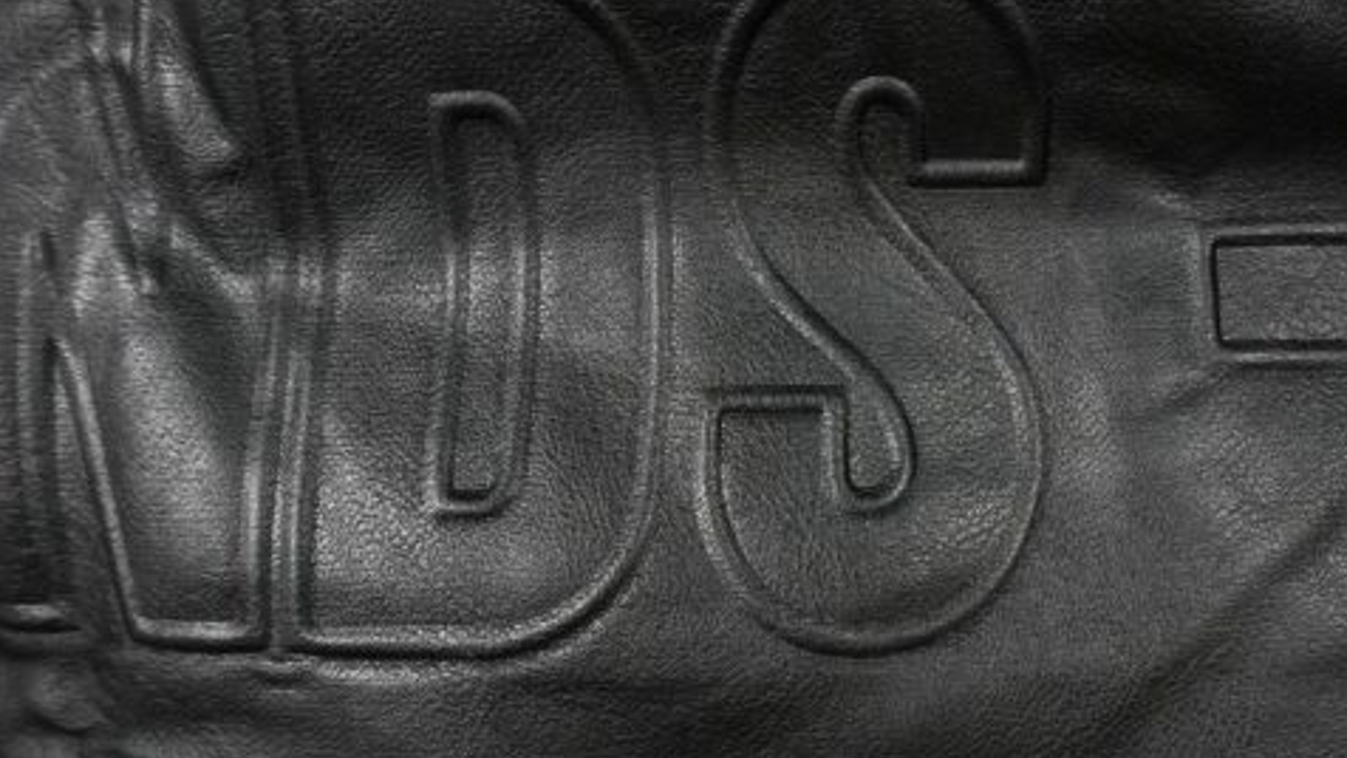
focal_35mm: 37
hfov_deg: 53.2
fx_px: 1322
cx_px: 874
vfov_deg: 32.0
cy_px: 389
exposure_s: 1/100
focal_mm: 16
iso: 1600
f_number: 10
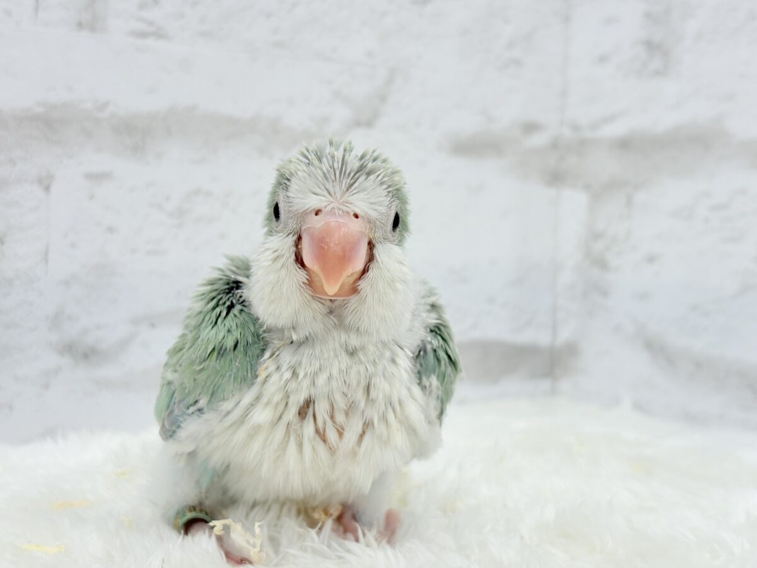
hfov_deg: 36.8
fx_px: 1137
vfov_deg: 28.0
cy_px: 284
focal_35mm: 52
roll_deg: +0.2
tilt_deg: -3.7
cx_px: 378
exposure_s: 1/100
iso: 50
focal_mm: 5.96
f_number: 1.6
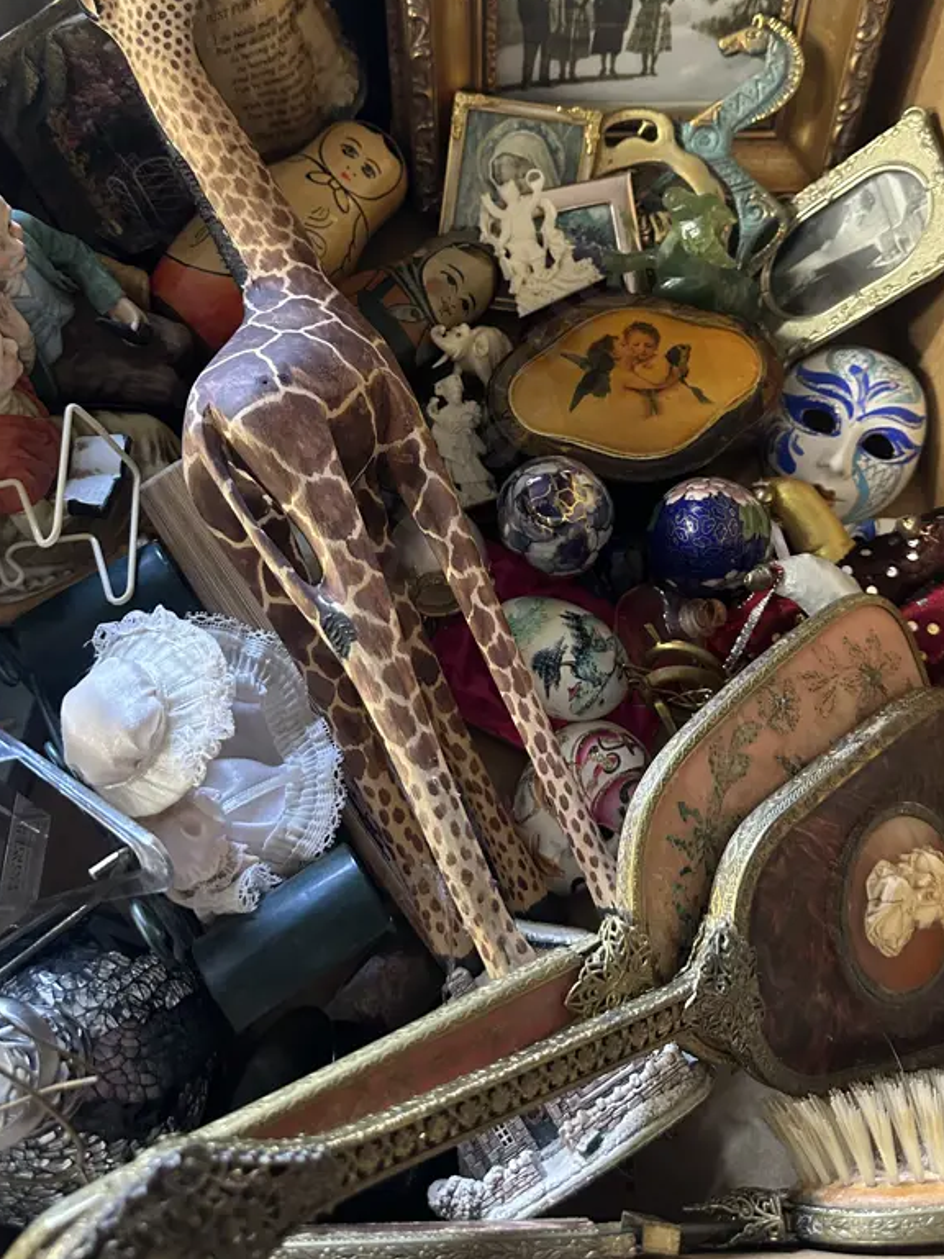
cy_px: 454
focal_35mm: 32
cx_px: 475
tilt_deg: -63.0
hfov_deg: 44.2
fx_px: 1164
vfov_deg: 56.0
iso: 640
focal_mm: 6.86
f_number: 1.78
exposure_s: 1/33
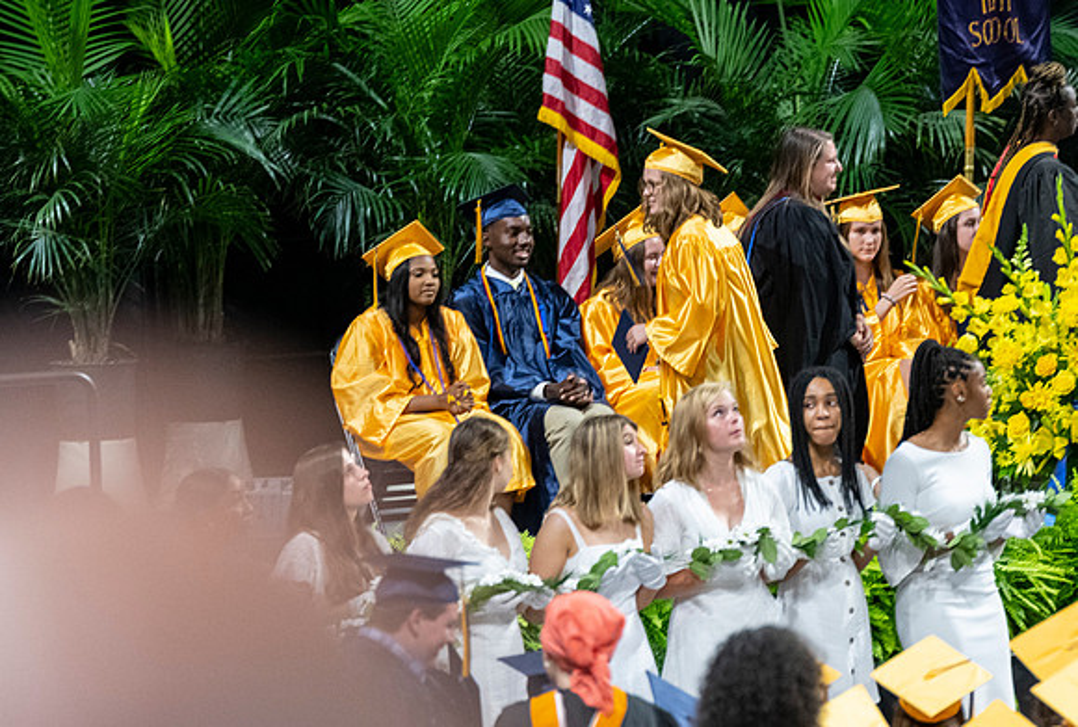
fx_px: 10136
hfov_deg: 6.1
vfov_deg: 4.1
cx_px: 674
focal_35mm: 337
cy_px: 369
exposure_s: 1/200
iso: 2000
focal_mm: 190
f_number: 4
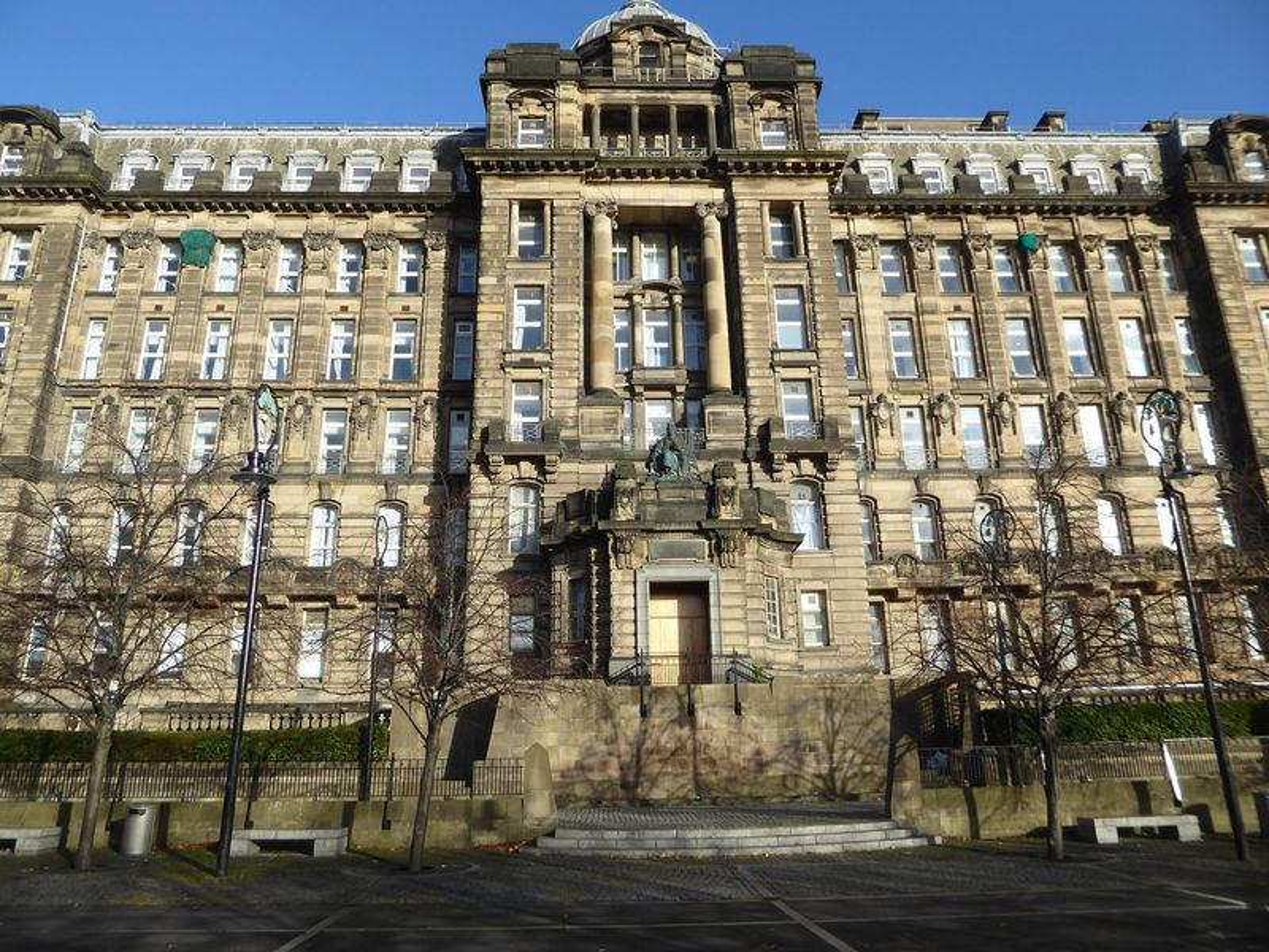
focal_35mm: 25
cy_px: 476
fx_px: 916
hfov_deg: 69.4
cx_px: 634
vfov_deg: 54.9
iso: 80
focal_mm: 4.3
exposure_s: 1/500
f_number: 3.3
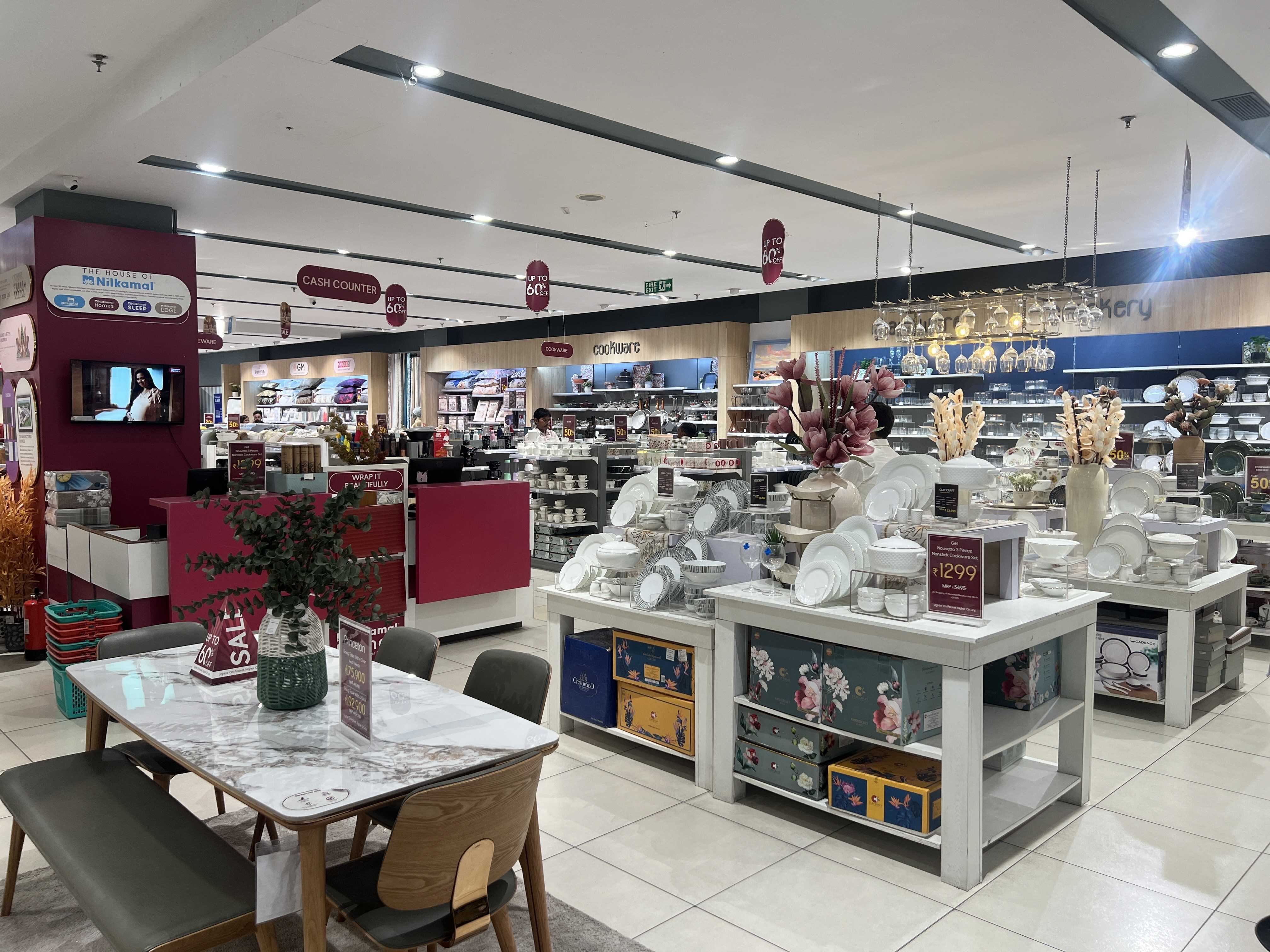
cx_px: 635
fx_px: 954
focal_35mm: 26
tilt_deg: -3.3
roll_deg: +0.3
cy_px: 476
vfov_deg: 53.1
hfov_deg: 67.3
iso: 64
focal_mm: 5.7
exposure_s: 1/100
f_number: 1.5
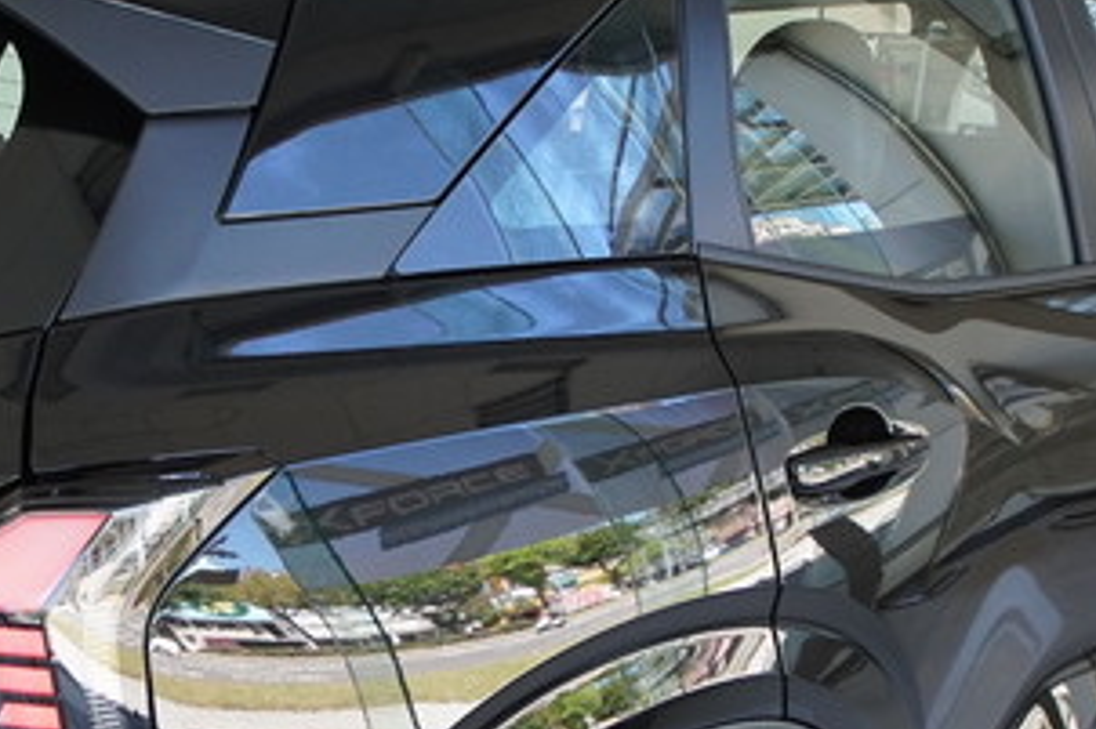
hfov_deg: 32.0
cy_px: 569
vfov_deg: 21.6
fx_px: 1886
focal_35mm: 62
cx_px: 312
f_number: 5.6
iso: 640
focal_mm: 16
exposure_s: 1/80
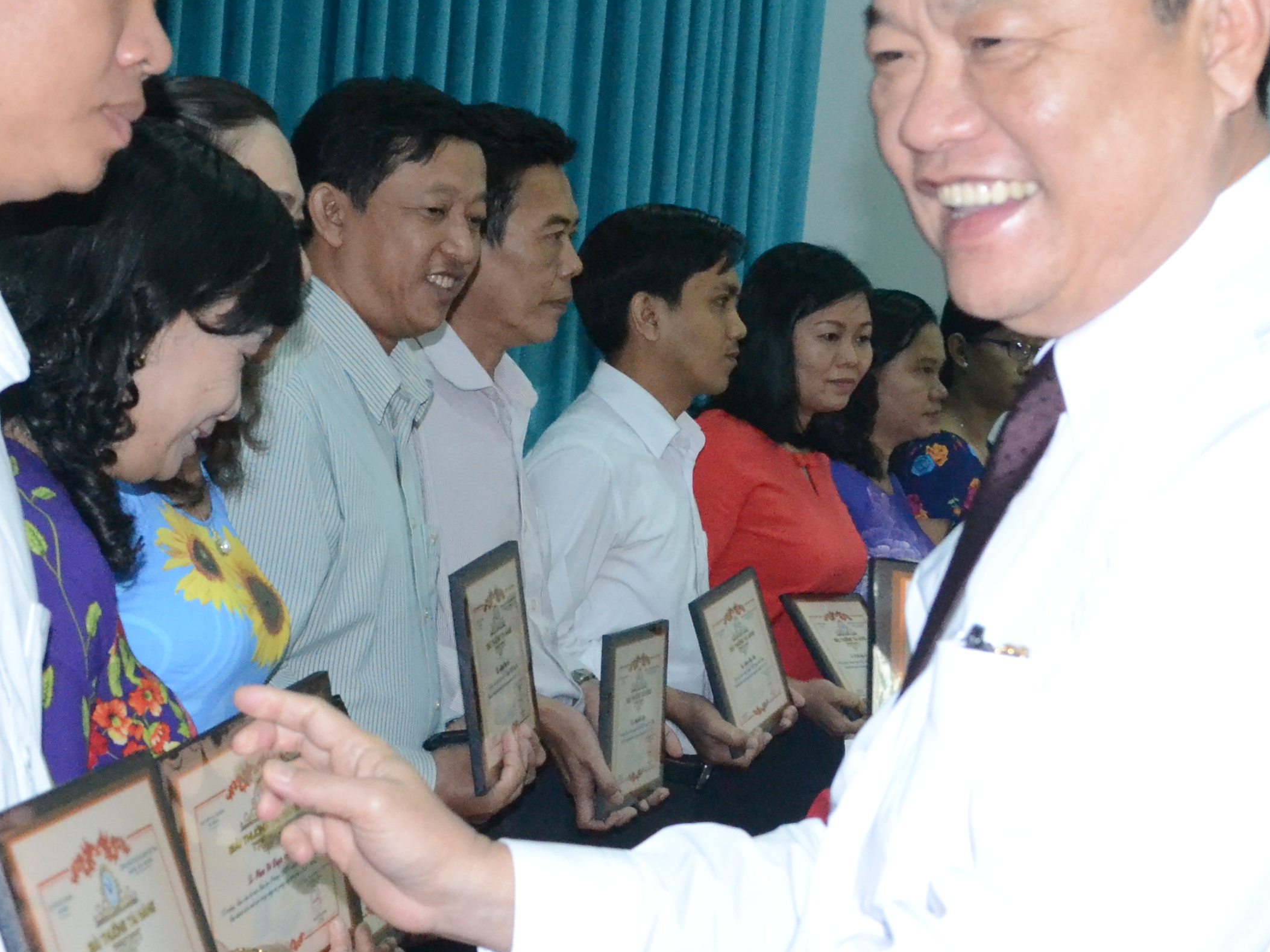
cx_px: 511
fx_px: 3008
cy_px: 500
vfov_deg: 18.0
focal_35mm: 82
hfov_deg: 23.8
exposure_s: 1/60
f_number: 7.1
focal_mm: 26
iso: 3200
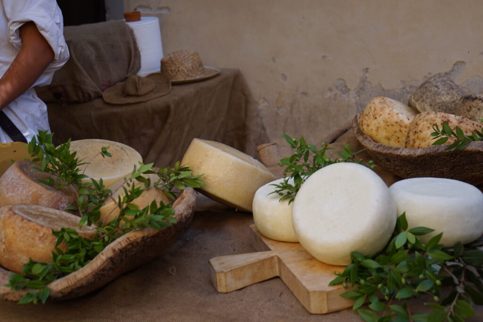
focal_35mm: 57
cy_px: 161
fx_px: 765
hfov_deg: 35.0
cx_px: 242
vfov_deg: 23.8
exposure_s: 1/160
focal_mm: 38
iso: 125
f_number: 4.5
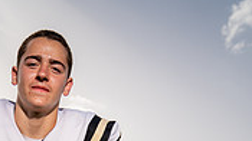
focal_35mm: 81
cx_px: 37
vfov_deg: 12.5
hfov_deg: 25.6
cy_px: 308
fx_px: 541
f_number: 4.5
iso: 100
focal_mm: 30
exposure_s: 1/1250
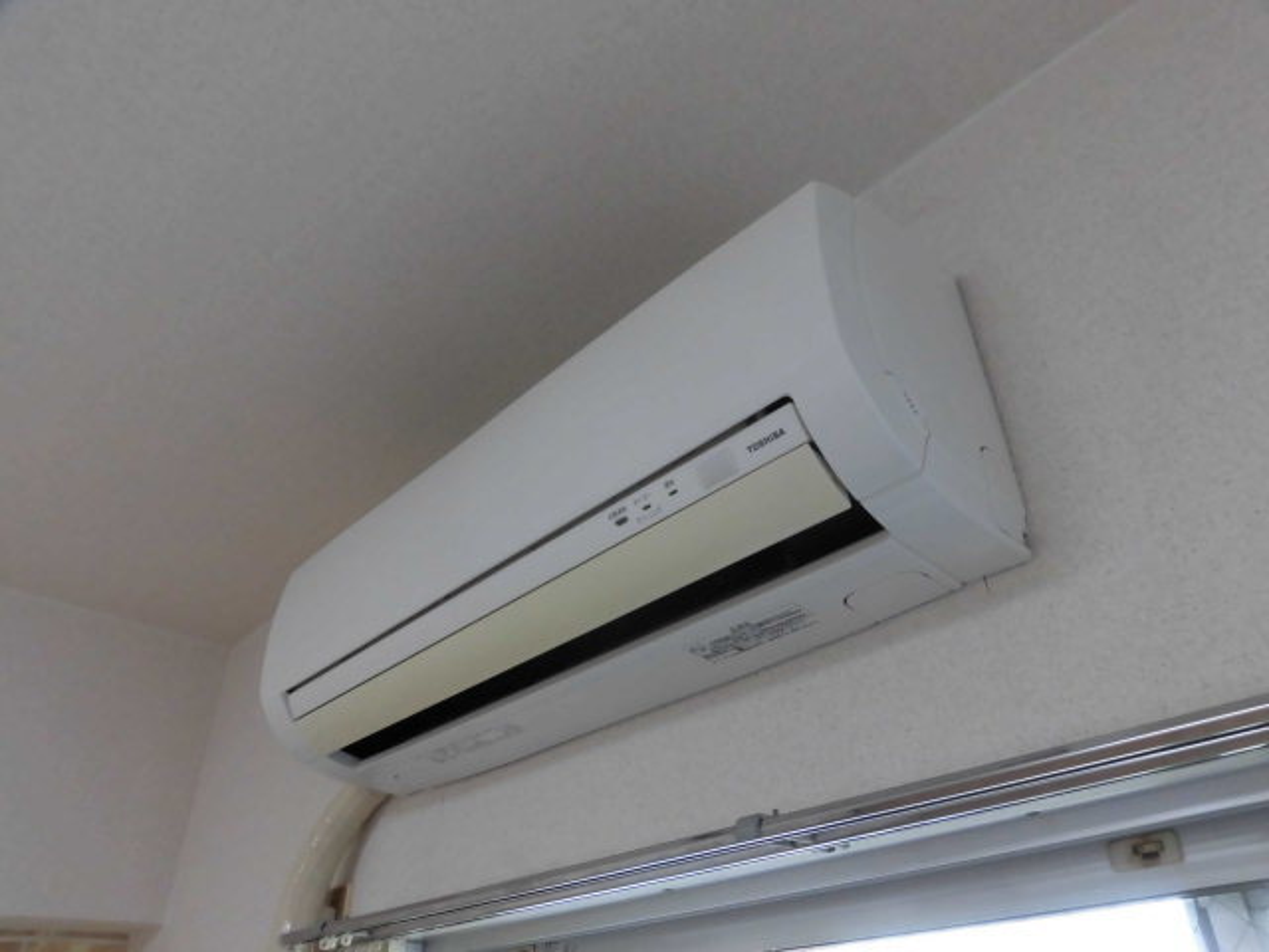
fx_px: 880
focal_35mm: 24
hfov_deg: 71.6
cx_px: 634
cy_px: 476
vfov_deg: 56.8
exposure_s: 1/50
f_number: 3.1
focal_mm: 4.3
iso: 250
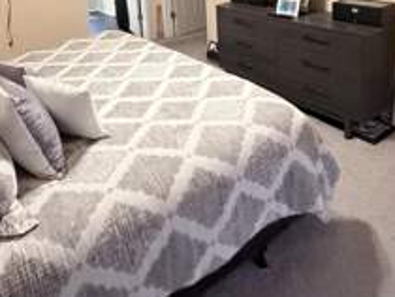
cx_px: 147
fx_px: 366
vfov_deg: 39.1
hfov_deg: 56.1
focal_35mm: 32
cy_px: 0
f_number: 2.2
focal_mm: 2.22
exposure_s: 1/60
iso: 1000
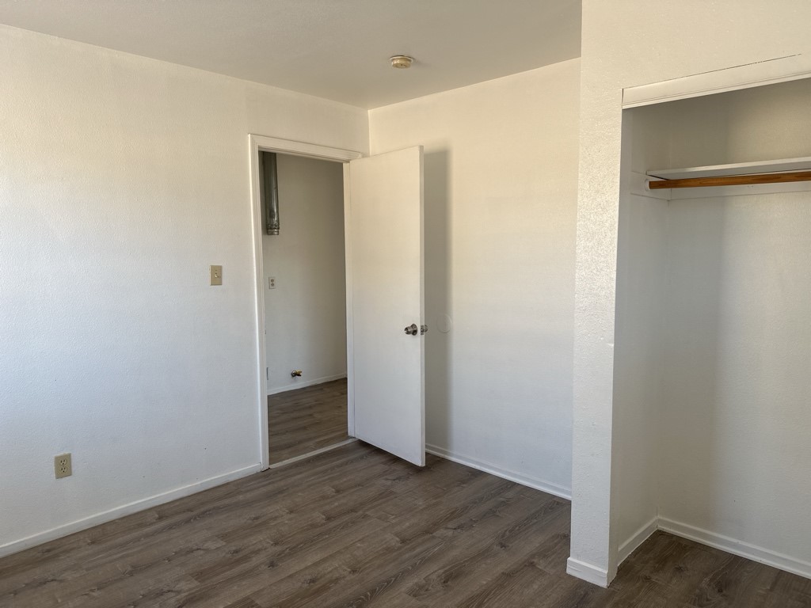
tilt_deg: -4.0
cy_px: 304
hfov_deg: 71.6
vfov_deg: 56.8
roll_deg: +0.7
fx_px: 562
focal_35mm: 24
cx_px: 406
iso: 64
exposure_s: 1/121
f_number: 1.78
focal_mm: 6.86
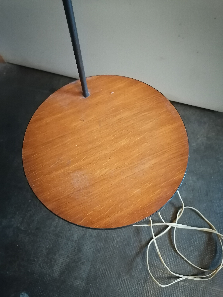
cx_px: 112
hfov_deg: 51.4
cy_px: 148
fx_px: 232
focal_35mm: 27
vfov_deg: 65.3
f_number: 1.8
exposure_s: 1/14.3
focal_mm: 5.3
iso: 2000
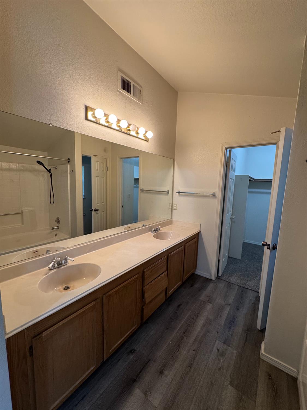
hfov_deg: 85.7
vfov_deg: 102.1
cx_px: 154
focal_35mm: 14
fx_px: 166
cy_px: 205
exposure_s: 1/60
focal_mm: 2.22
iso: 250
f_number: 2.2
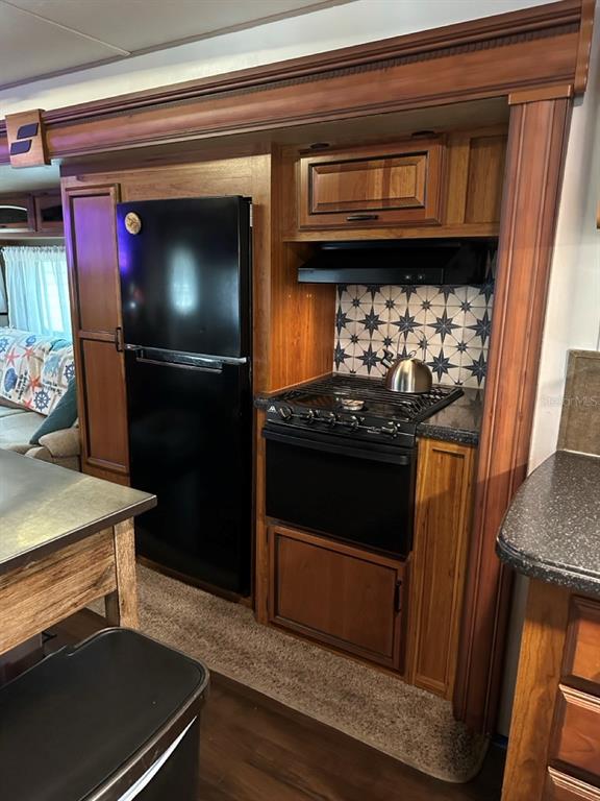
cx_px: 300
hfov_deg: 56.8
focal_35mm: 24
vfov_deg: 71.6
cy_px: 400
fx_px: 555
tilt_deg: -13.0
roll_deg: -1.6
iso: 1000
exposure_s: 1/30
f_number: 1.78
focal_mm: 6.86
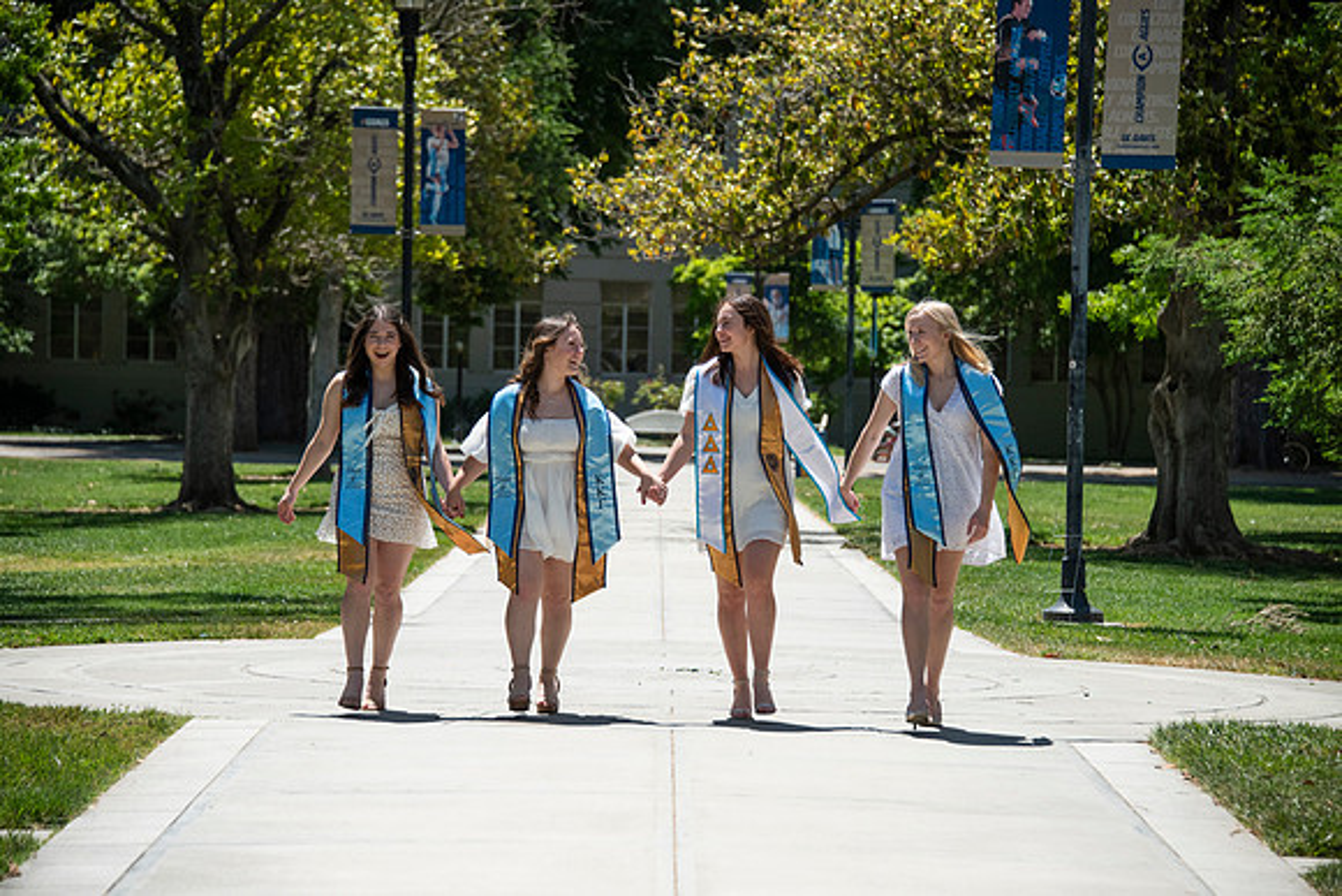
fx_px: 5033
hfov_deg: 15.2
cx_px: 671
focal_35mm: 135
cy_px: 448
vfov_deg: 10.2
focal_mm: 135
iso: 500
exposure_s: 1/3200
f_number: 5.6
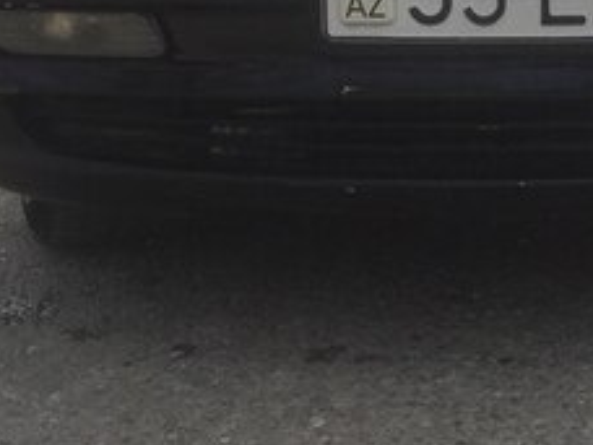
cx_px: 564
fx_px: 1439
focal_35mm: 84
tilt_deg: -5.9
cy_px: -72
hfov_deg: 22.6
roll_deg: +0.1
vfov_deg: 16.9
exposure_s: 1/1276
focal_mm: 4.15
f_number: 2.2
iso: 32
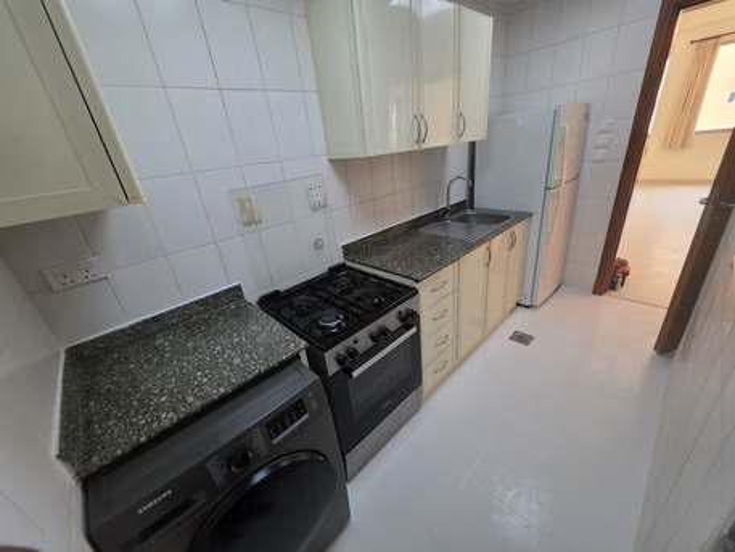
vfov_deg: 89.9
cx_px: 368
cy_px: 276
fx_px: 276
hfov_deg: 106.2
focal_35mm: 13
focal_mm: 2.2
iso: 320
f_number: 1.9
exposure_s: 1/100
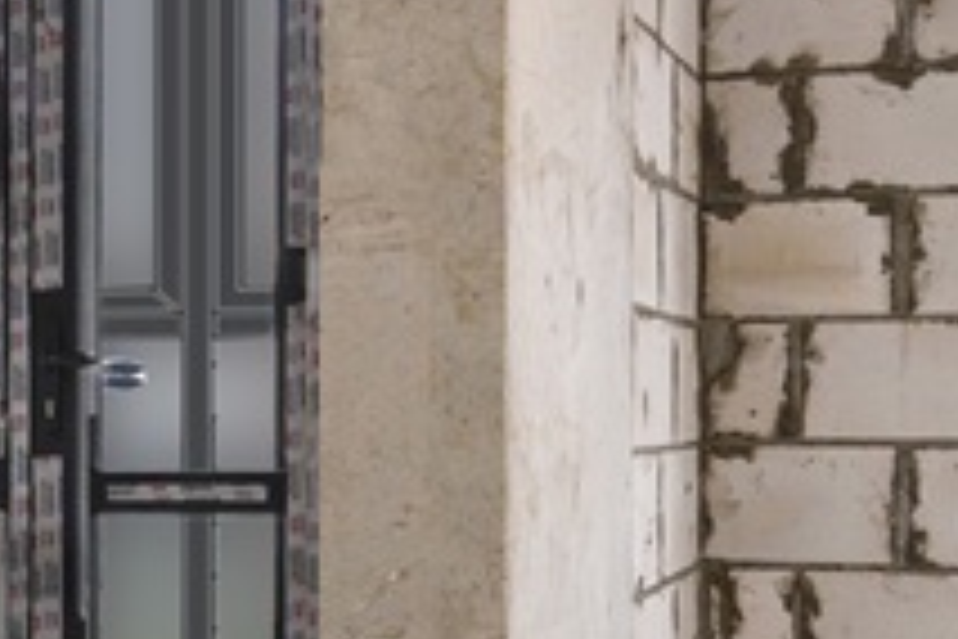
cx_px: 4
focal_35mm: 90
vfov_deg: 15.1
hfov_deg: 21.8
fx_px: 2395
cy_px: 520
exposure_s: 1/10
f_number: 6.3
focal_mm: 16
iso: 400
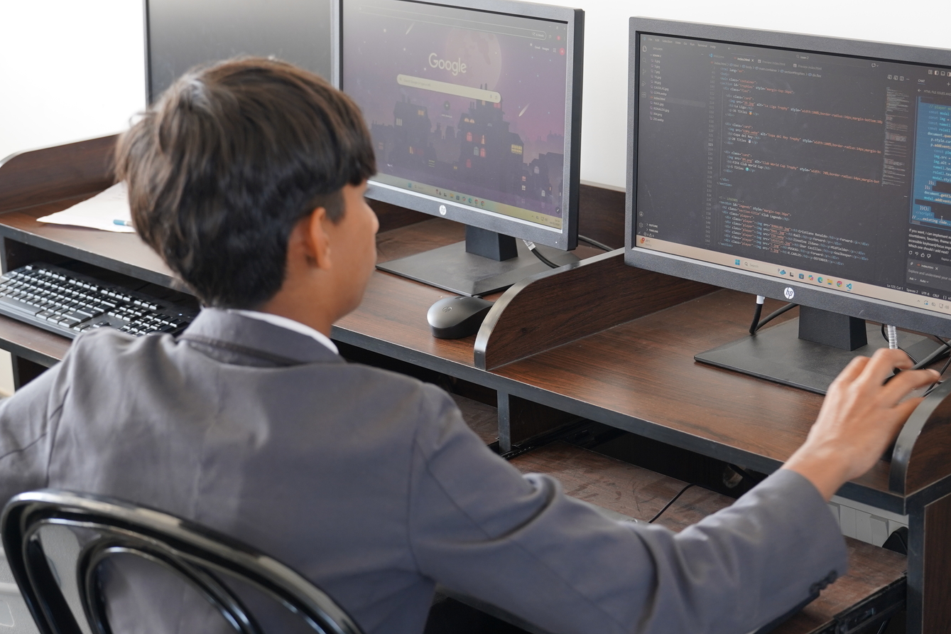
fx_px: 1875
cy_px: 253
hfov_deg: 28.5
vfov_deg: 19.2
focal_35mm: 71
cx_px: 479
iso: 400
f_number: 4
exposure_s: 1/60
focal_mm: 48
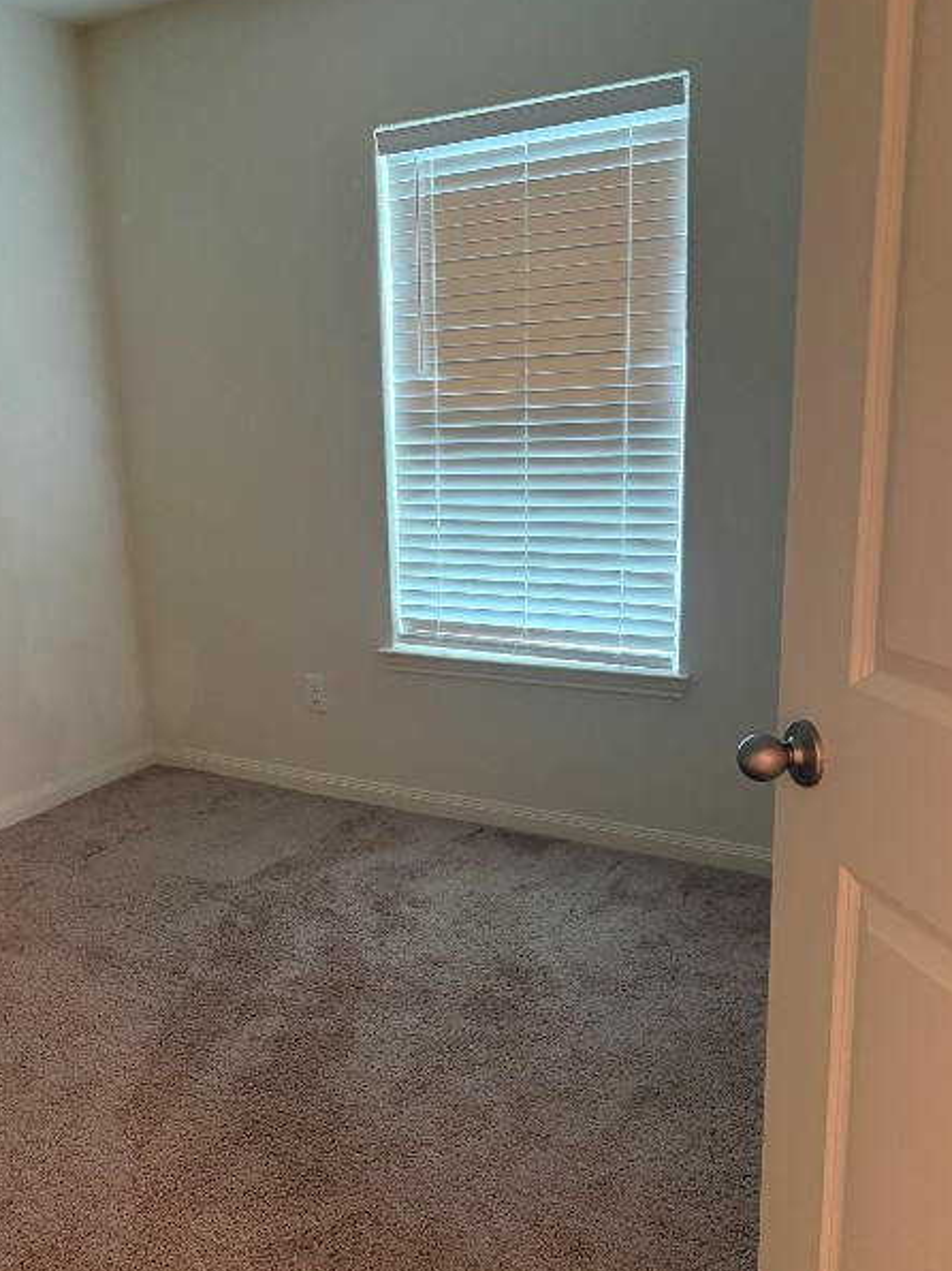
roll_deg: +1.6
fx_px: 1137
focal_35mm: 31
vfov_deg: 58.3
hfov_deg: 45.1
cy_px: 688
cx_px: 361
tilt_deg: -16.6
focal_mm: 6.76
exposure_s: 1/60
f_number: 1.78
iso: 800
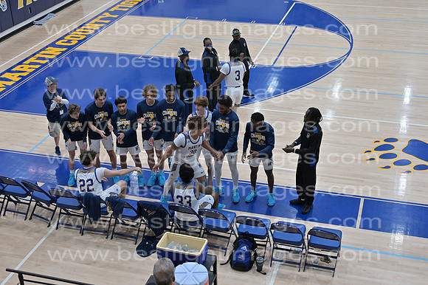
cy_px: 142
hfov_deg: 39.6
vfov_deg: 27.0
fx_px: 594
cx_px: 214
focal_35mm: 50
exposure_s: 1/400
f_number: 4
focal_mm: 50
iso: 3600
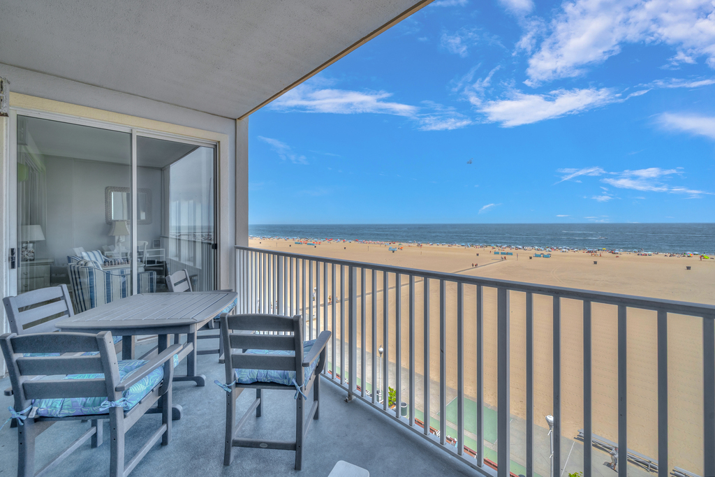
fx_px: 278
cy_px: 238
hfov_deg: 104.2
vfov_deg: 81.2
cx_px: 358
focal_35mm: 14
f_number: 8
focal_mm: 14
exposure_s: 1/1000
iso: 320
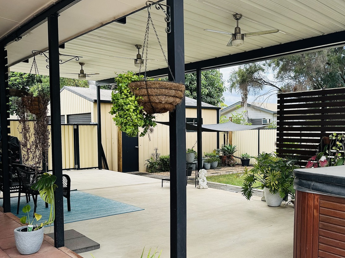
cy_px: 145
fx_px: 339
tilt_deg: -2.9
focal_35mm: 34
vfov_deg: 41.7
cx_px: 234
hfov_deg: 52.8
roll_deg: +0.9
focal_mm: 6.76
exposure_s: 1/213
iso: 80
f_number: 1.78
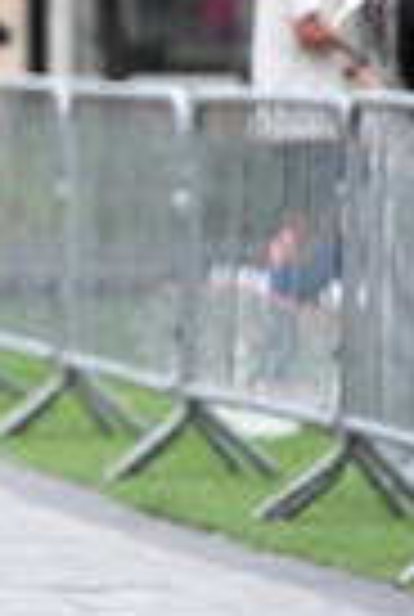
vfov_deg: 3.8
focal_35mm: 541
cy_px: 40
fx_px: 9285
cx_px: -227
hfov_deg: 2.5
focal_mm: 135
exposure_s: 1/1000
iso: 1600
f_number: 2.8
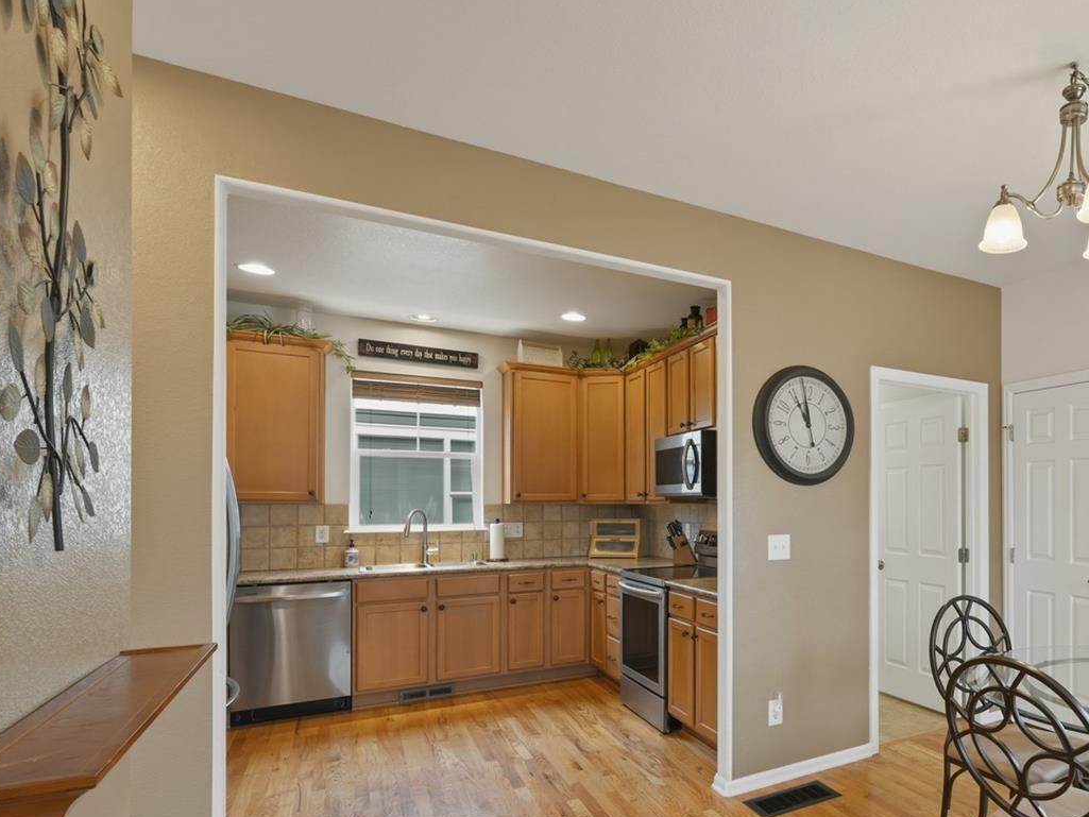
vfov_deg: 62.8
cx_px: 817
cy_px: 496
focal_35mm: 21
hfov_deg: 73.4
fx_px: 661
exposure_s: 1/13
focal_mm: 14
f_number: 11
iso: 320
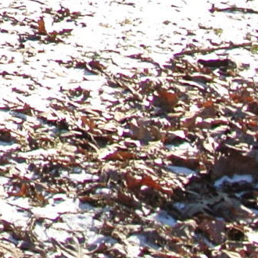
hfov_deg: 6.8
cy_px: -511
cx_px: -894
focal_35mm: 170
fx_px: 1433
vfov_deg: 8.6
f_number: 4.5
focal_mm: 8.5
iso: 100
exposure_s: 1/250
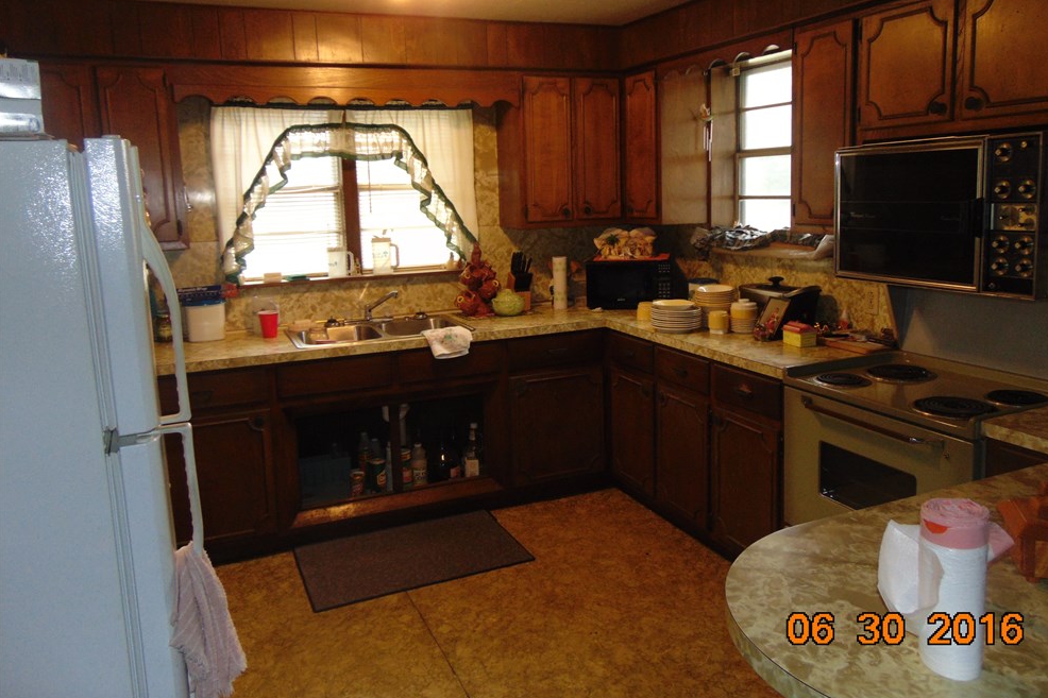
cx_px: 542
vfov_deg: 47.8
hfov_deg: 67.4
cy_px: 306
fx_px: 786
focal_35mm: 27
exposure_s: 1/30
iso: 200
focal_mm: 4.5
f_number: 3
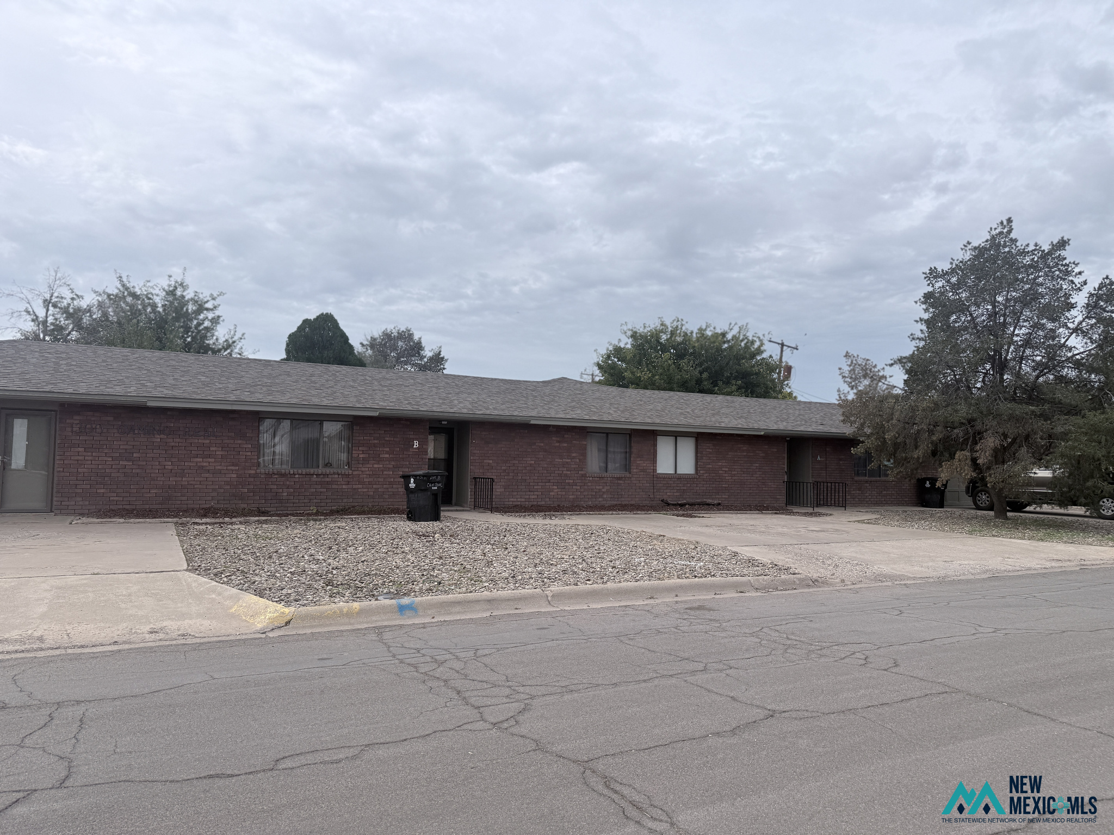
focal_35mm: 24
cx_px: 557
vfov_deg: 56.8
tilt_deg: +4.1
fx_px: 772
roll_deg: -1.3
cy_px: 418
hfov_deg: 71.6
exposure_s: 1/4167
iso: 80
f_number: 1.78
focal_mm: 6.76
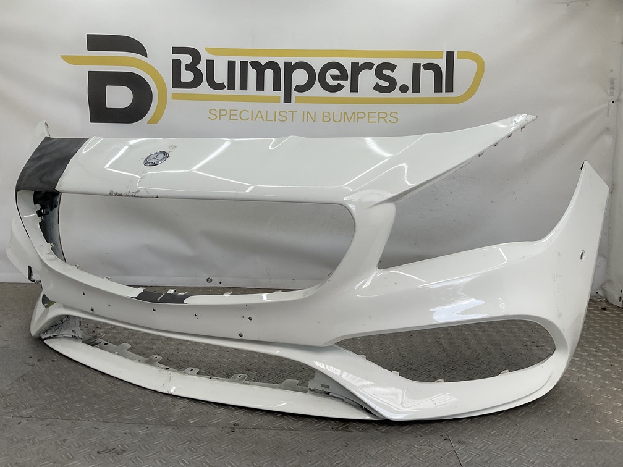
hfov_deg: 61.7
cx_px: 312
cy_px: 234
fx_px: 522
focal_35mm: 29
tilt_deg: -7.8
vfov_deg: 48.2
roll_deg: -2.4
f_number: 1.8
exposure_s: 1/270
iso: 16
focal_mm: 3
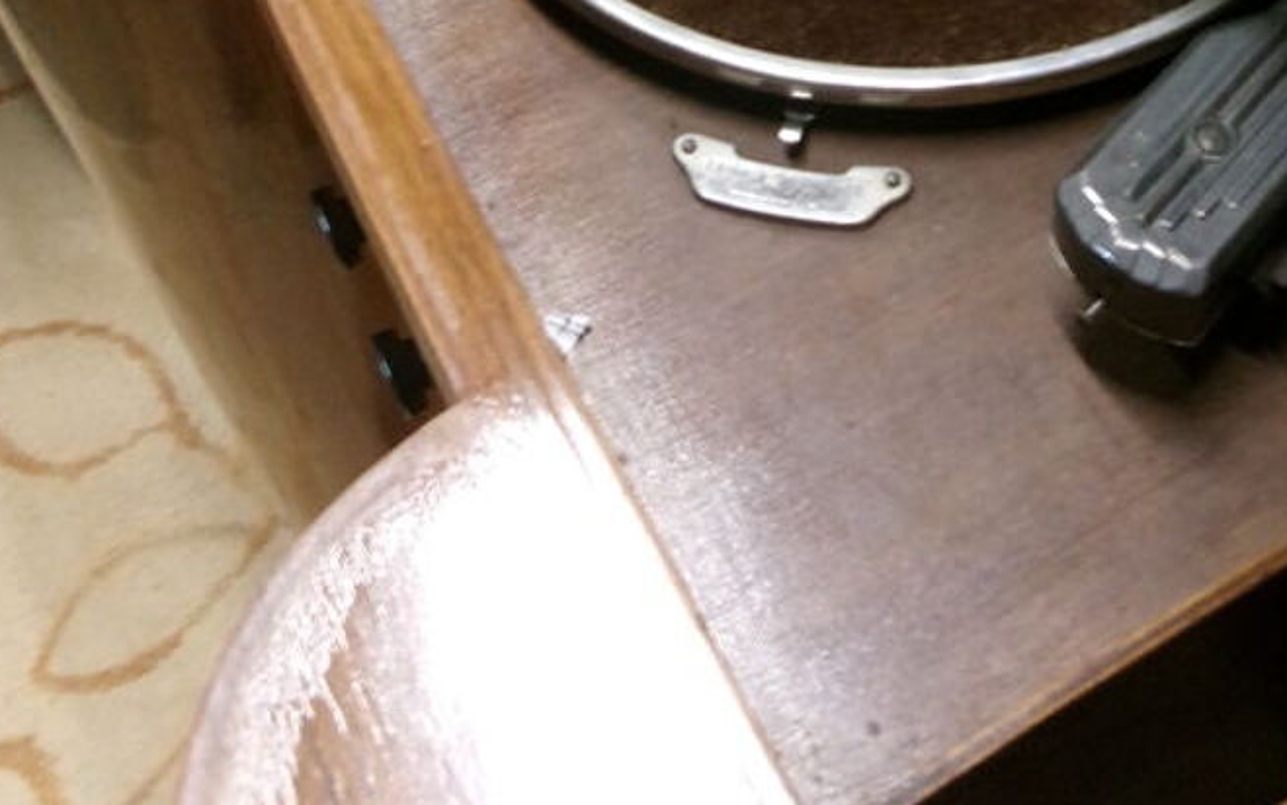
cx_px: 869
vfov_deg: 19.6
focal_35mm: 60
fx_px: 2105
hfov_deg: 33.7
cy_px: -300
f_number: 3.9
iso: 400
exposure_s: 1/17
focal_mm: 5.1
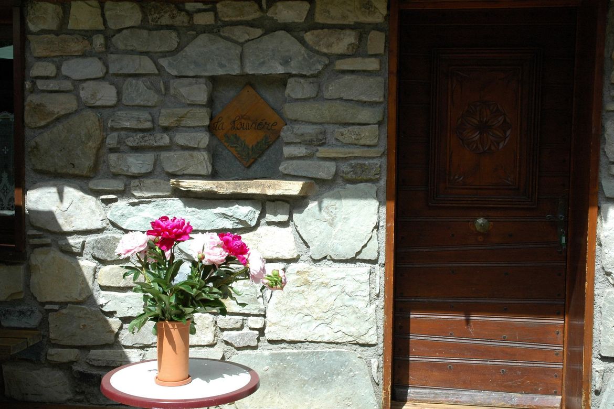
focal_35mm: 46
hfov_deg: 42.3
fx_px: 793
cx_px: 307
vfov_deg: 28.9
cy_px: 204
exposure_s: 1/320
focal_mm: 31
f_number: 10
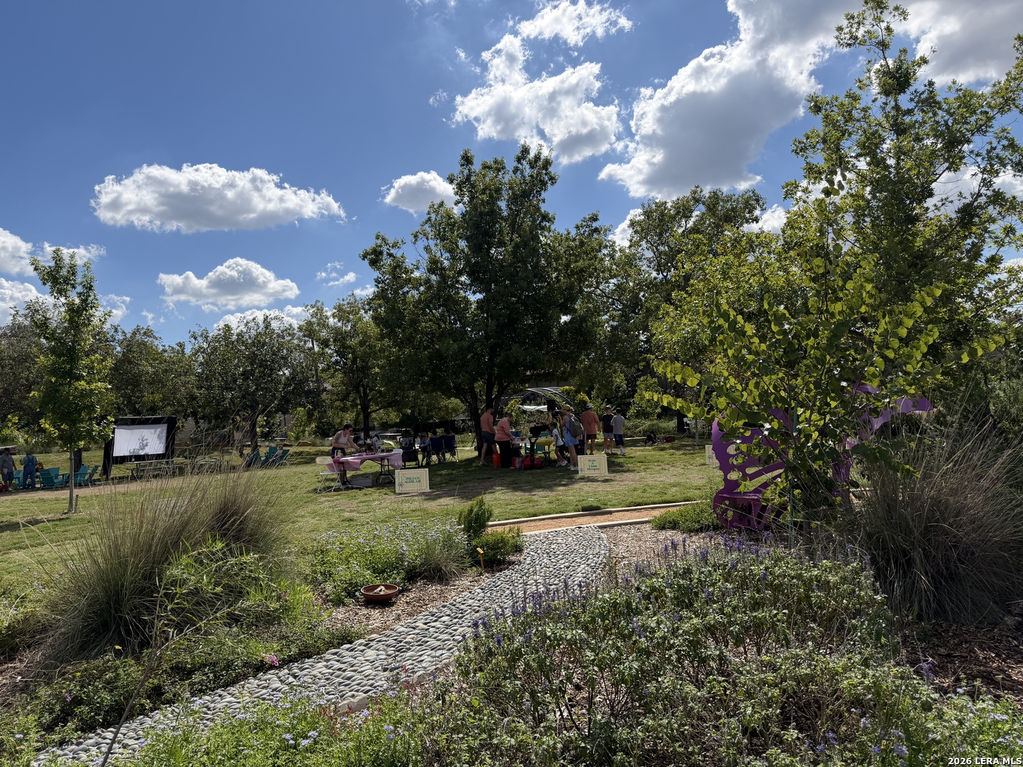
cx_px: 512
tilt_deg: +2.4
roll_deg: +5.6
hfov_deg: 71.6
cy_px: 384
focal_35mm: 24
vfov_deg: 56.8
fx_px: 709
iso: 100
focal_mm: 6.76
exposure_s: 1/9091
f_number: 1.78
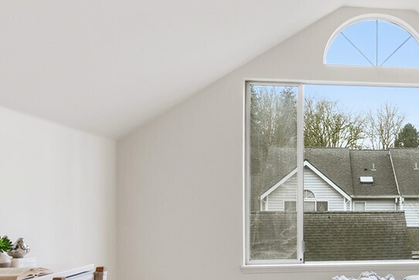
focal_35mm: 50
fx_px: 582
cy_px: 200
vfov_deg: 26.7
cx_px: 439
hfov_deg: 35.1
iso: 100
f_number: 11
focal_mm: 16
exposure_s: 1/15
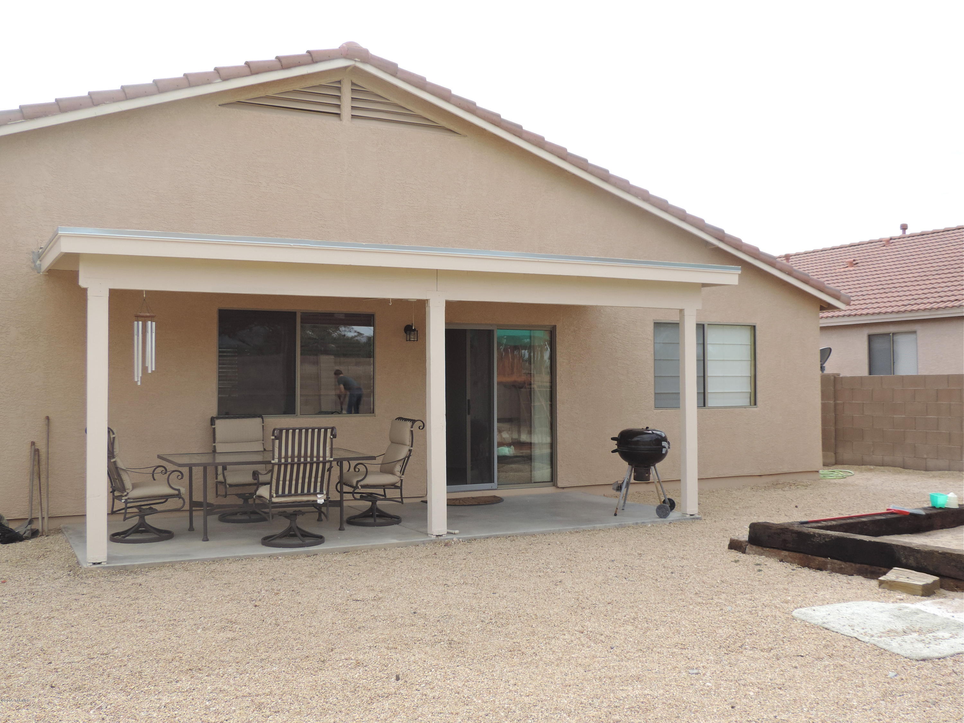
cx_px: 482
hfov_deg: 52.6
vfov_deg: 40.7
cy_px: 362
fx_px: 975
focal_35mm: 35
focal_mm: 6.2
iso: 80
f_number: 3.3
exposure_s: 1/500
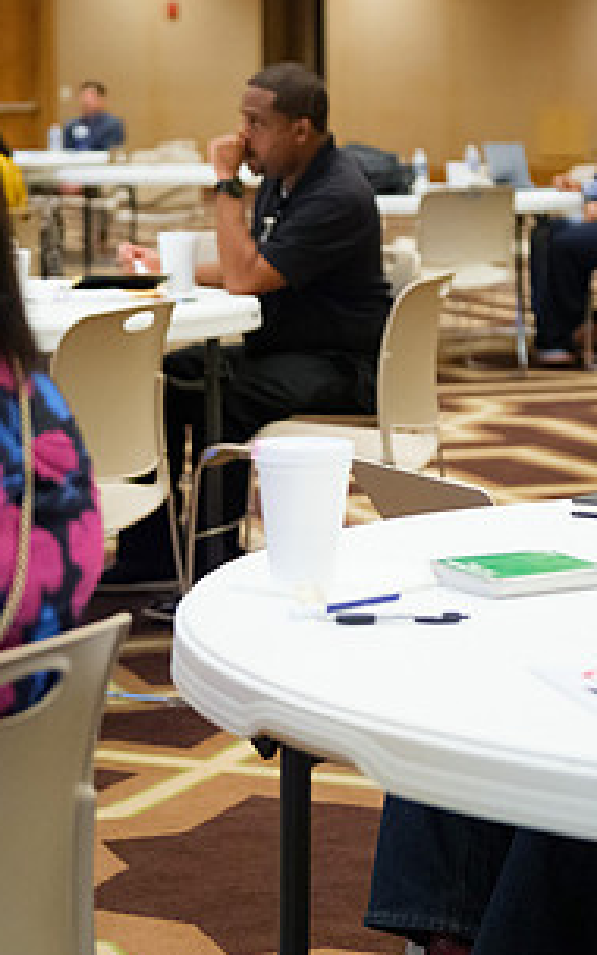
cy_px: 379
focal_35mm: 102
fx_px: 2655
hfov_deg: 12.8
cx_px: 311
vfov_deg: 20.4
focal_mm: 33.5
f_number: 1.8
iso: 1600
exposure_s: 1/125
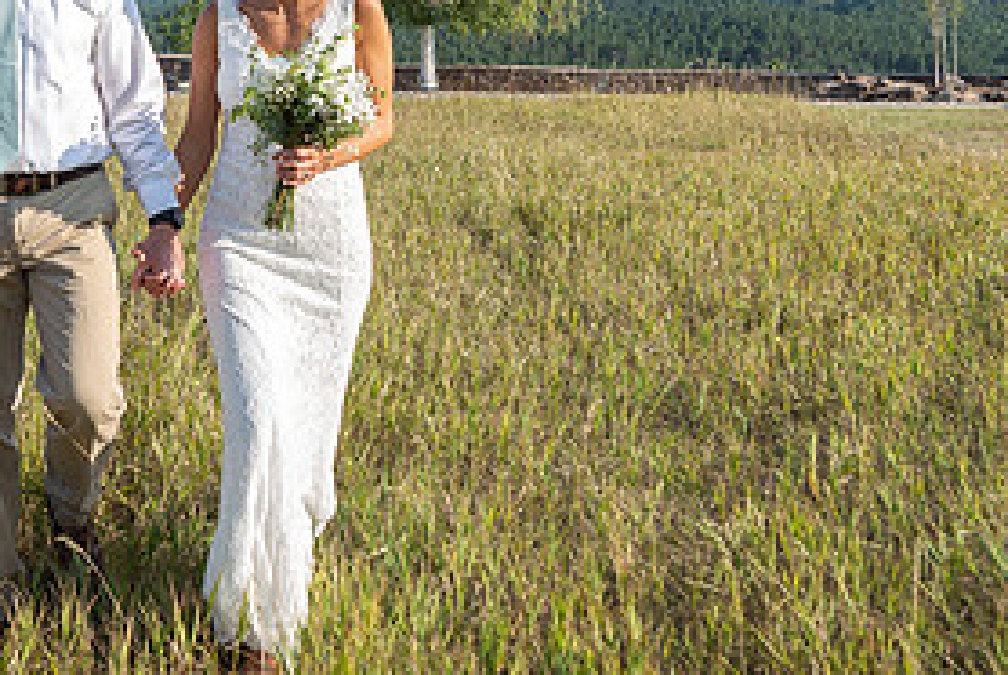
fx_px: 1401
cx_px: 138
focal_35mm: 50
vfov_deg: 26.1
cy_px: 53
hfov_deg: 37.5
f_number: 3.5
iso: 80
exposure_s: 1/500
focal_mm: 24
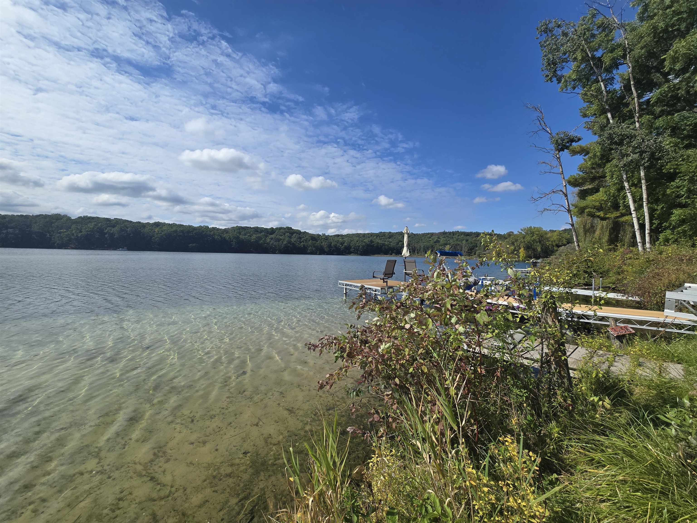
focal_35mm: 13
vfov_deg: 89.9
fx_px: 262
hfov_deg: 106.2
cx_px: 348
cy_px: 262
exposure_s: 1/3977
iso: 50
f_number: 2.2
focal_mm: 2.2
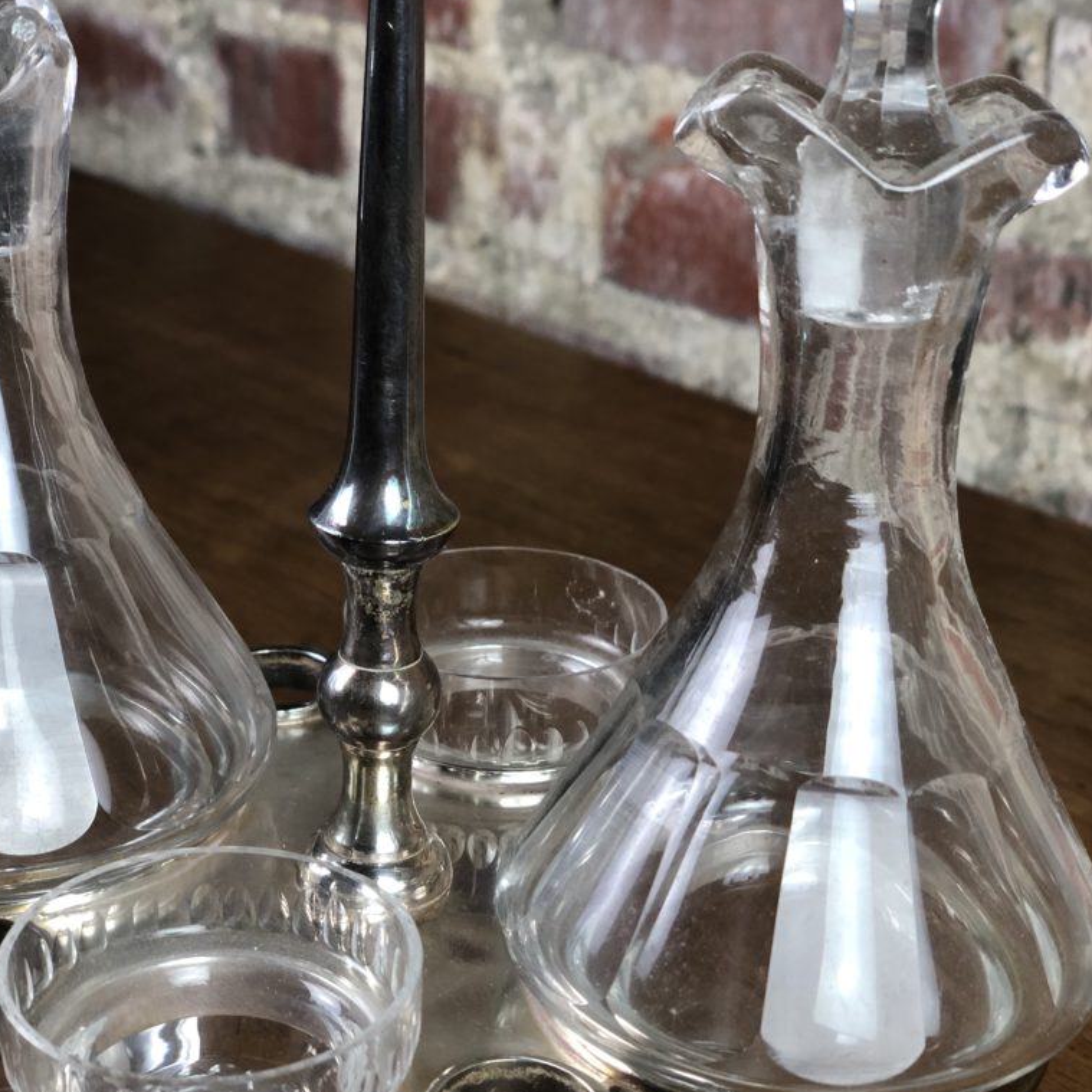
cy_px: 722
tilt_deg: -25.8
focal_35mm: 62
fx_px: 2213
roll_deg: -2.5
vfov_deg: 27.6
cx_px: 542
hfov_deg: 27.7
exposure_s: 1/50
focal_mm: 6
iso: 64
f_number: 2.4
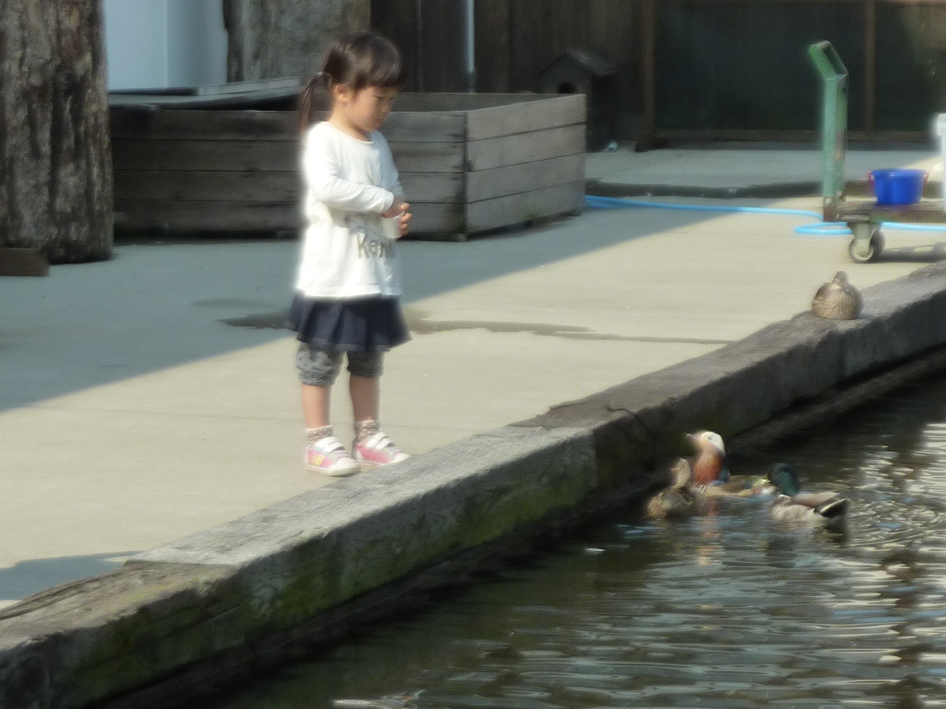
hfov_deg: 9.2
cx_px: 473
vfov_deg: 6.9
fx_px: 5848
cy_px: 354
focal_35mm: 214
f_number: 4.4
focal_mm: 19.5
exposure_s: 1/400
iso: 125
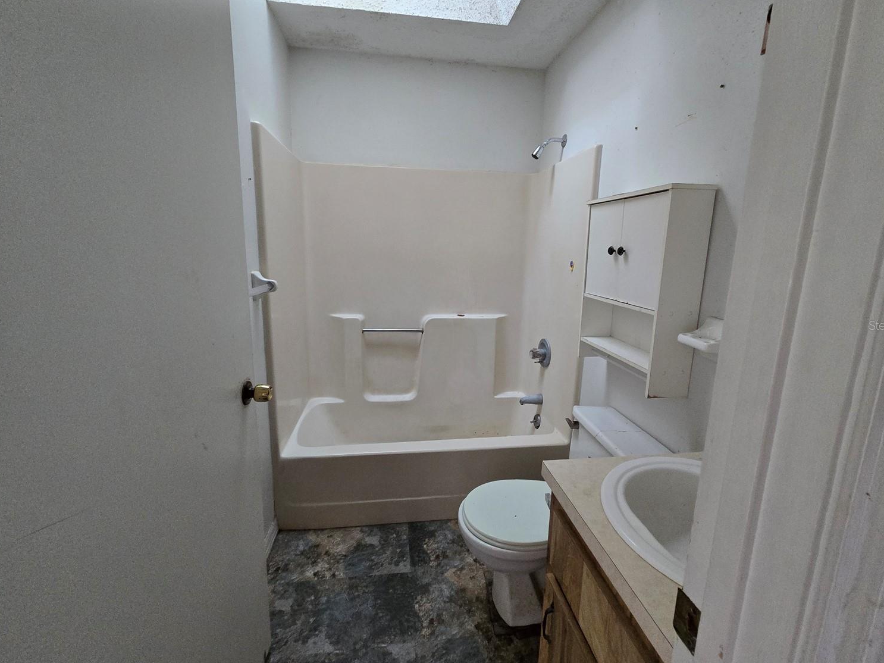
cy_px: 325
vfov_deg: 85.6
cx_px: 449
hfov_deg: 102.1
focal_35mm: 14
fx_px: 357
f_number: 2.2
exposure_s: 1/60
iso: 500
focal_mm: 2.2
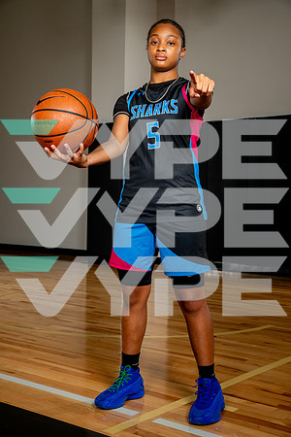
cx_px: 146
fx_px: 667
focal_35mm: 55
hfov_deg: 24.6
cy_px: 218
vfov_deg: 36.2
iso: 250
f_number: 8
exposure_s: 1/500
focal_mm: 55
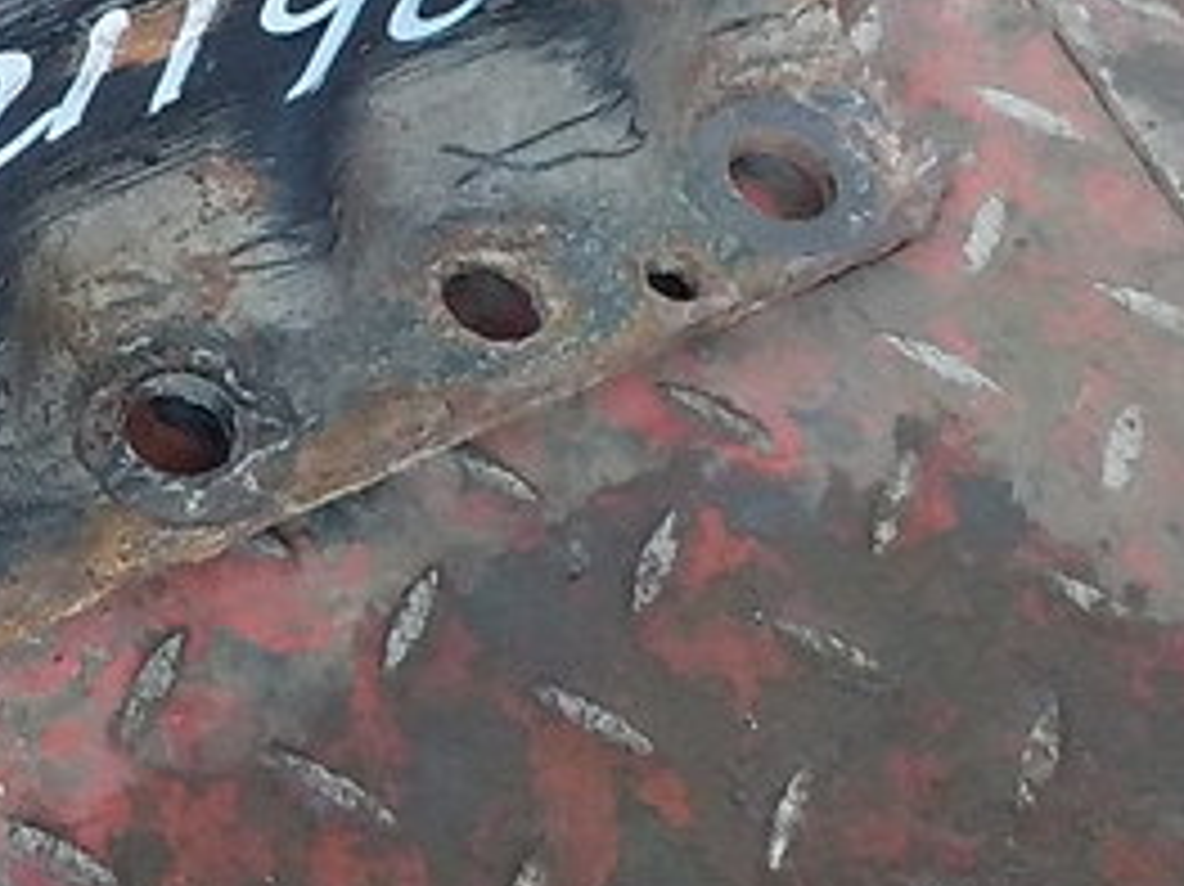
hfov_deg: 25.2
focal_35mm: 73
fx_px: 2496
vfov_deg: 19.4
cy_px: -58
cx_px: -32
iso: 800
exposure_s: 1/40
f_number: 3.3
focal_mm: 4.1
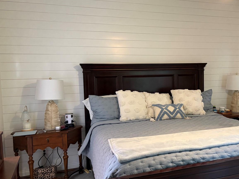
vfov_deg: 39.7
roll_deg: +2.2
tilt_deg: -2.9
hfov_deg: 50.3
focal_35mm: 36
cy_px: 86
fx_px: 249
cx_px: 162
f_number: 1.6
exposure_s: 1/60
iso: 400
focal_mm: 5.96
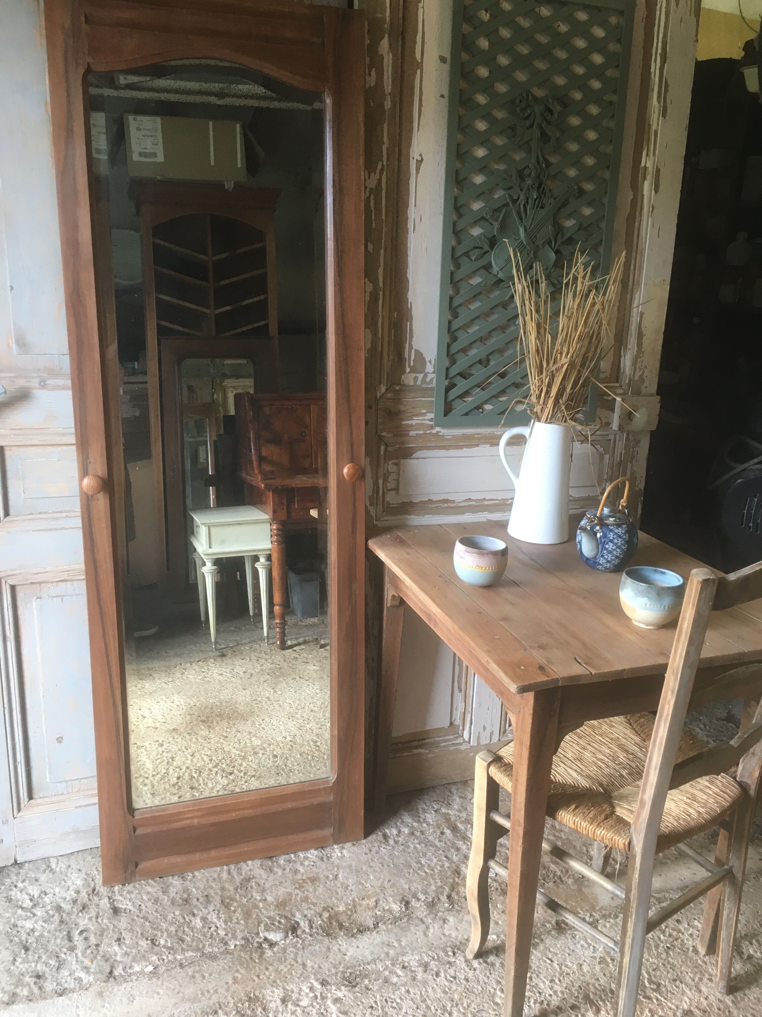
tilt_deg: -17.5
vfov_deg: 61.7
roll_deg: -2.3
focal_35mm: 29
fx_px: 851
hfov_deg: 48.2
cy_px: 508
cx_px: 381
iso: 100
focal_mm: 4.15
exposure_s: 1/33
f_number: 2.2
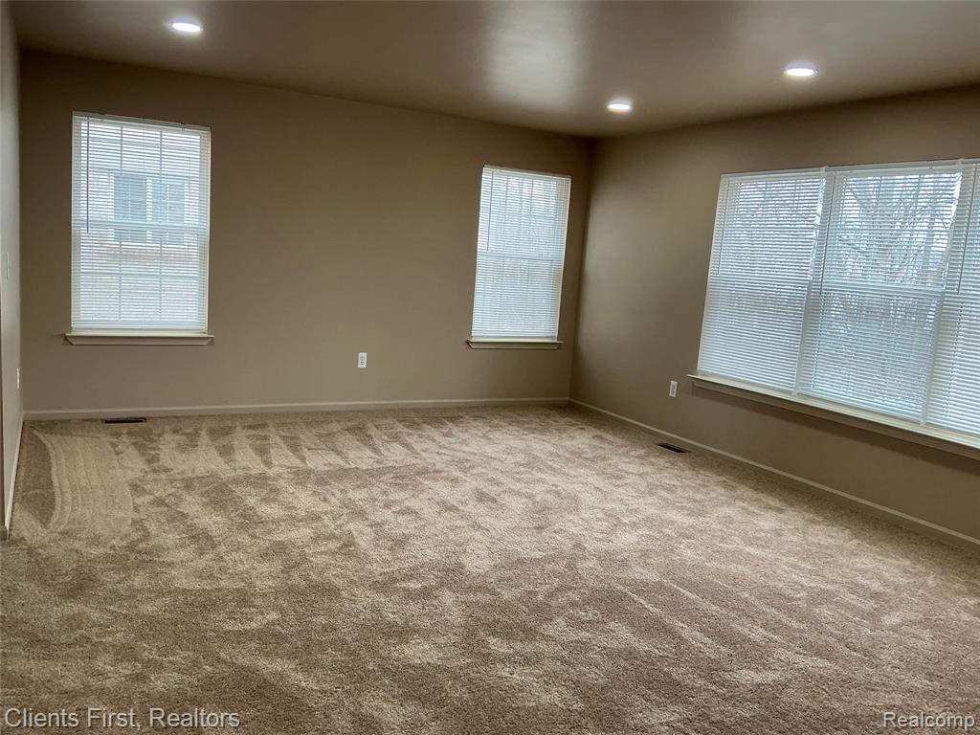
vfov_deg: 49.7
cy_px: 368
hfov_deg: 63.4
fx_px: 793
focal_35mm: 28
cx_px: 490
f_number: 1.8
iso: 50
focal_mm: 3
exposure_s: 1/60
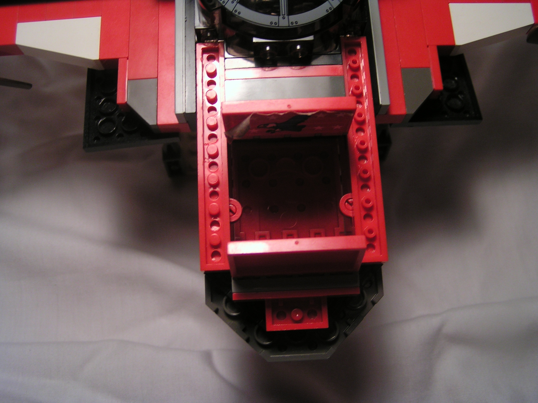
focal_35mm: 38
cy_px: 202
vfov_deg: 37.7
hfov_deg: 49.0
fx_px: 591
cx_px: 269
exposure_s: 1/40
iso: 64
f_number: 2.8
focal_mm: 5.8
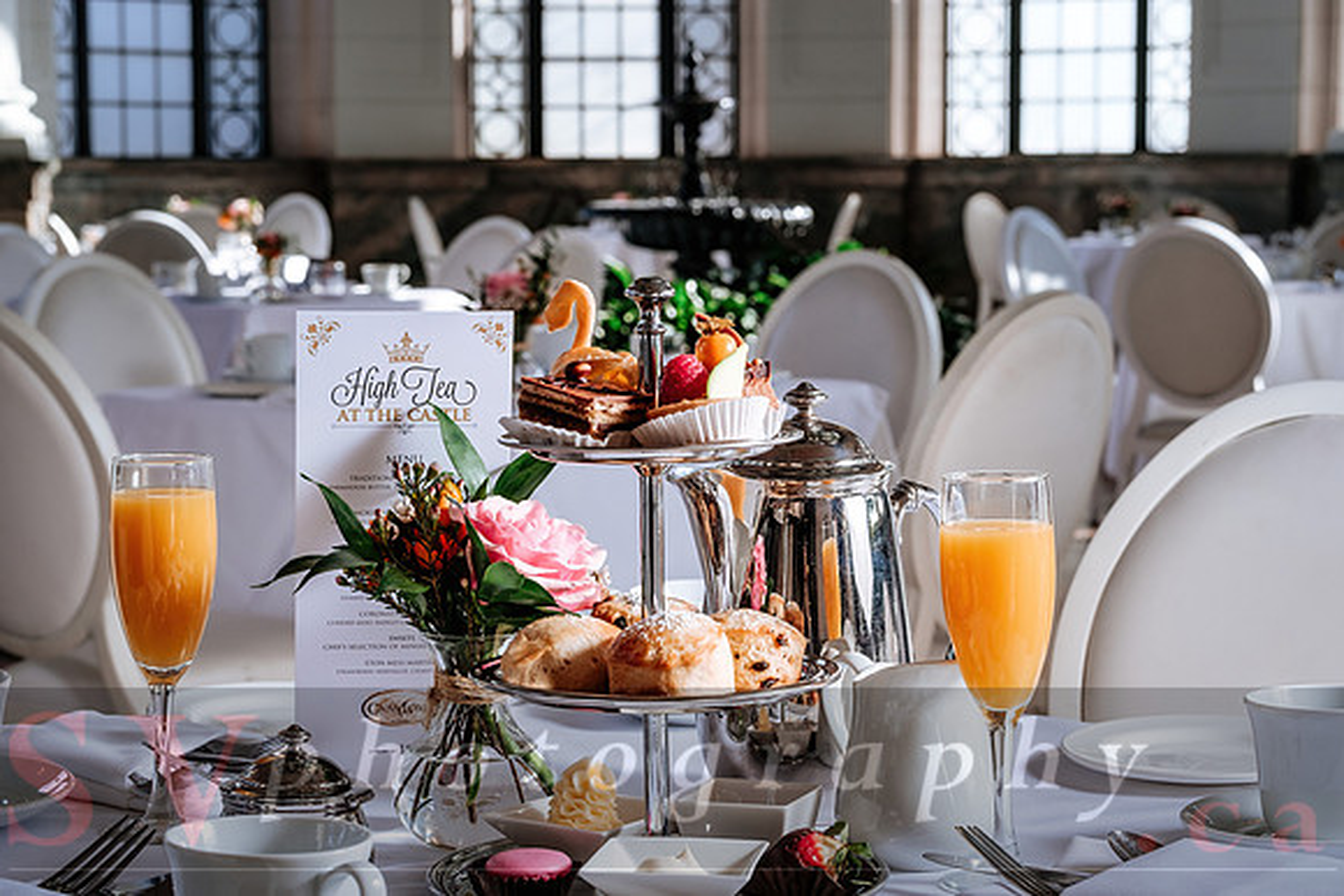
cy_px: 448
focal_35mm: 75
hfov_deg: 27.0
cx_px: 672
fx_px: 2801
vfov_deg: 18.2
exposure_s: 1/125
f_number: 8
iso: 200
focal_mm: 50
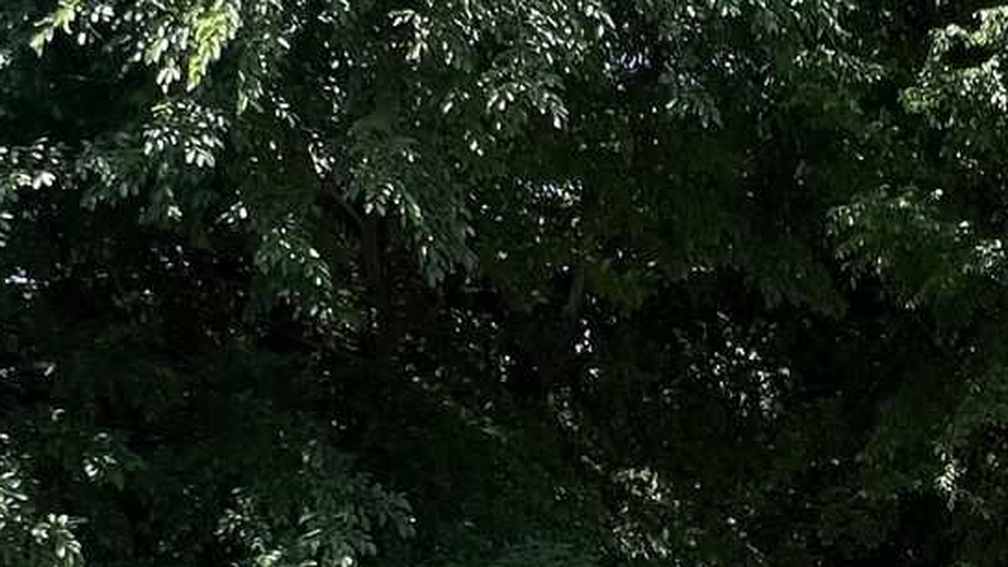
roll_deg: +4.6
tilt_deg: -0.1
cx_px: 954
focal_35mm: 60
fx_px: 1604
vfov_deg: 19.0
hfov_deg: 32.7
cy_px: 678
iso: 32
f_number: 1.8
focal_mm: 1.57
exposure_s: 1/377
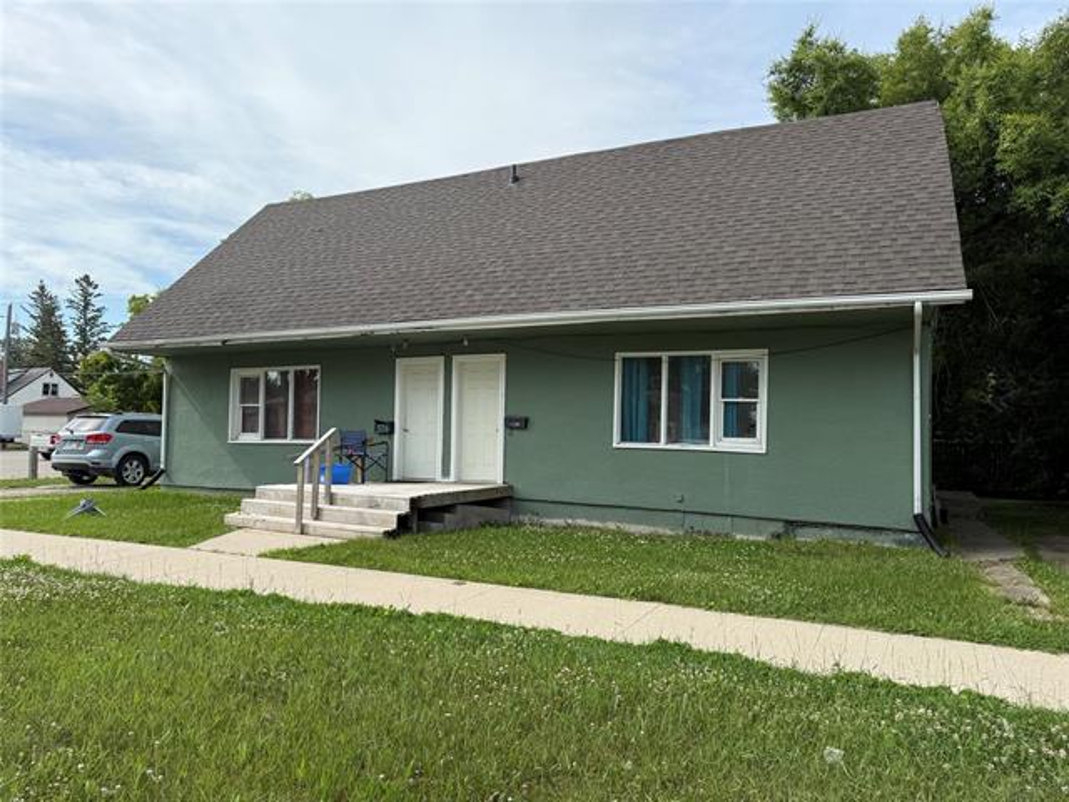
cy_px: 401
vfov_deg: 56.8
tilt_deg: +3.3
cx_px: 534
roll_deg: -1.5
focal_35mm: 24
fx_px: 741
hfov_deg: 71.6
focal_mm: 6.76
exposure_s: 1/3021
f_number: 1.78
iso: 80
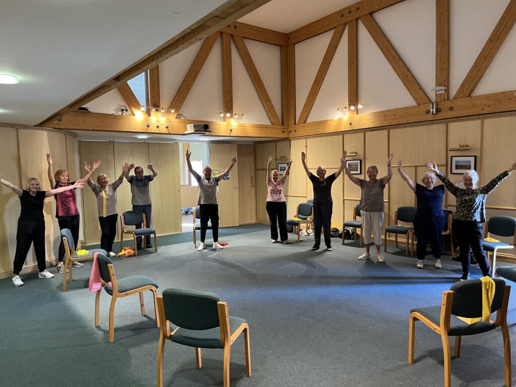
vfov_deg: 53.1
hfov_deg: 67.3
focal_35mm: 26
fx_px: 388
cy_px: 194
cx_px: 258
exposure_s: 1/50
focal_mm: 5.1
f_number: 1.6
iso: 320
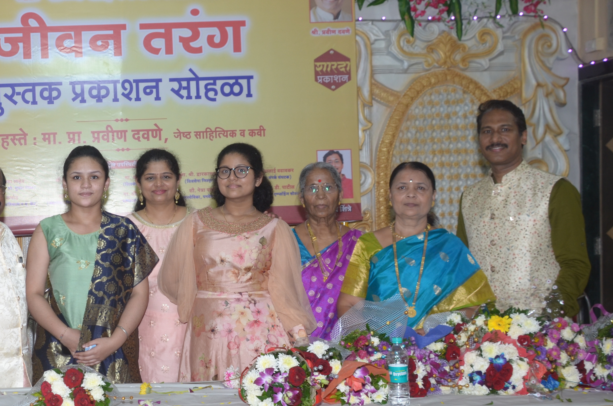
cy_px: 257
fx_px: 952
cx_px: 97
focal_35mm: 56
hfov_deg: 34.3
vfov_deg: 24.0
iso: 320
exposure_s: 1/125
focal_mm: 22
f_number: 5.6
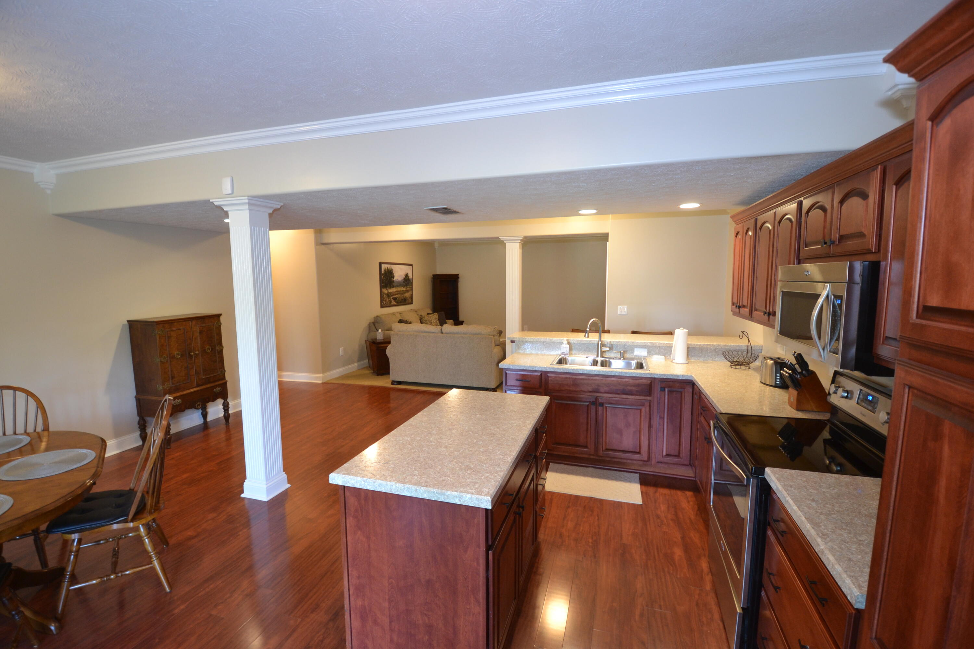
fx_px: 406
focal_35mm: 15
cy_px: 324
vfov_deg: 77.3
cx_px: 487
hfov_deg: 100.4
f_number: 3.5
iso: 560
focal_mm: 10
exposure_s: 1/15
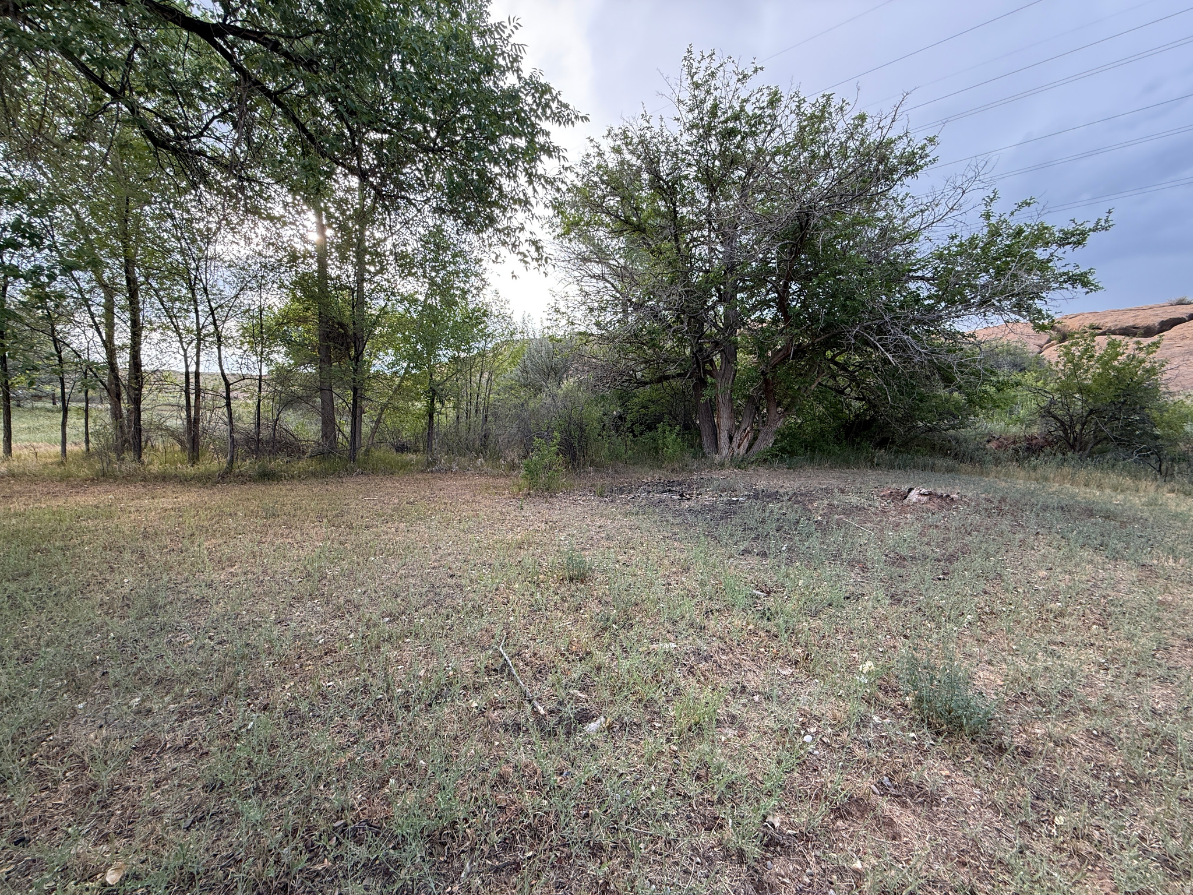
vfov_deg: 85.7
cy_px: 448
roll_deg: -2.7
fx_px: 482
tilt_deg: -1.5
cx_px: 596
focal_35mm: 14
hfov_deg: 102.1
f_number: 2.2
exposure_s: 1/149
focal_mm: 2.22
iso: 64
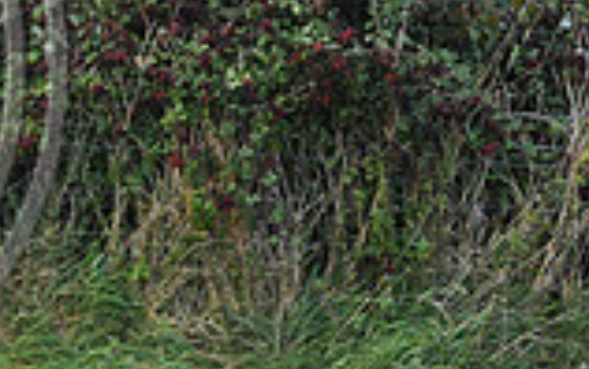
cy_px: 15
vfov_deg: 3.0
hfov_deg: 4.8
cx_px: -358
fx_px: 6956
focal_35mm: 433
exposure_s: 1/1250
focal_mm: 116
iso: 3200
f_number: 5.6
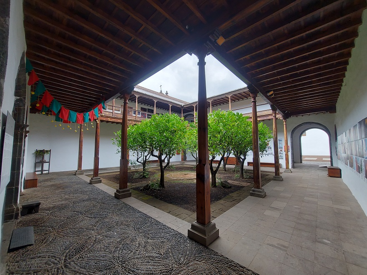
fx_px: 138
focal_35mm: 13
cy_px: 138
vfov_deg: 89.9
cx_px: 184
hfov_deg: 106.2
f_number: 2.2
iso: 50
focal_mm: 1.74
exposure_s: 1/234
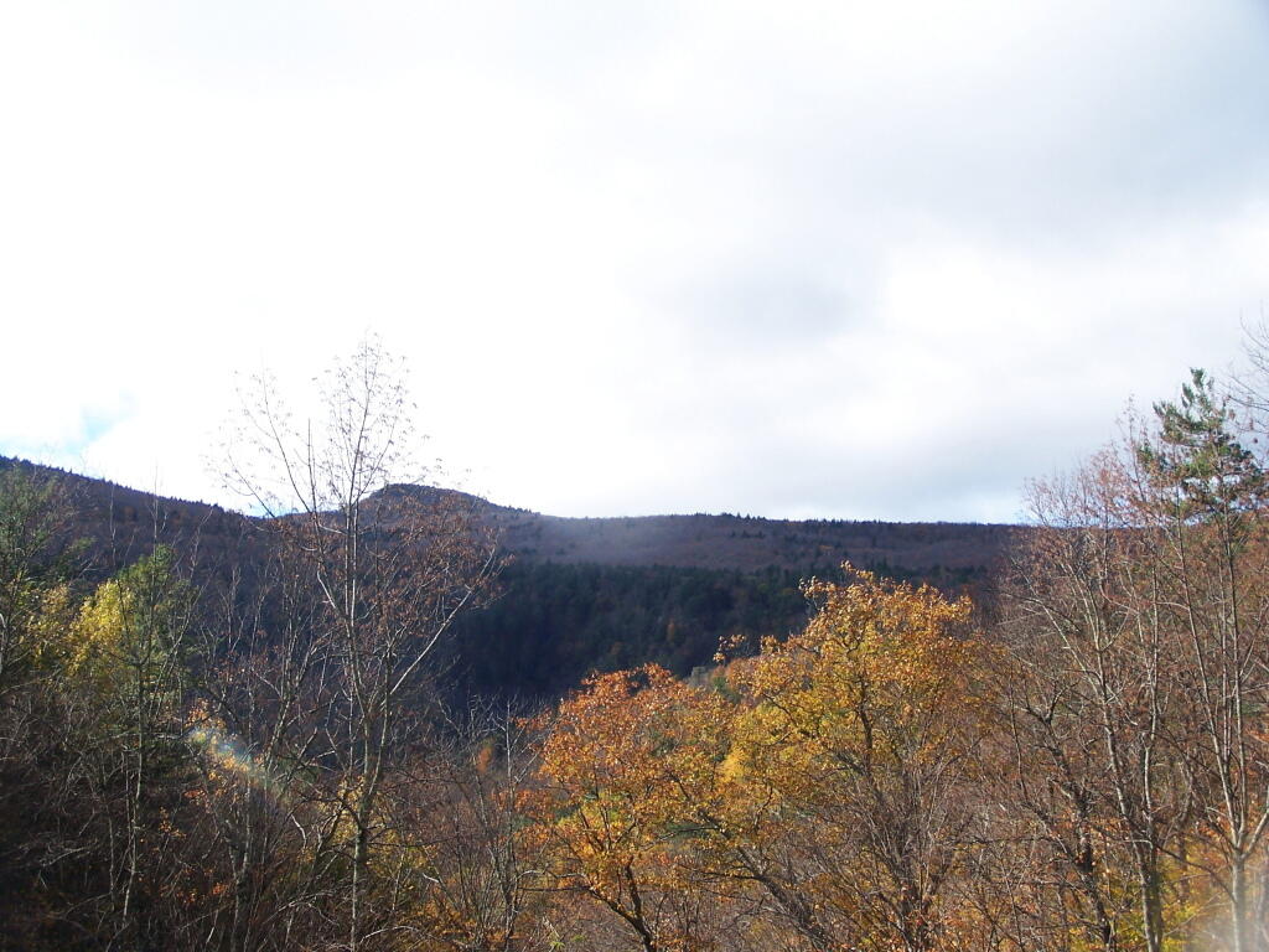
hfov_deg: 37.5
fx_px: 1870
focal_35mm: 51
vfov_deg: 28.6
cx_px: 634
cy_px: 476
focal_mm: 8.5
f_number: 3
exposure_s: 1/800
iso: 80
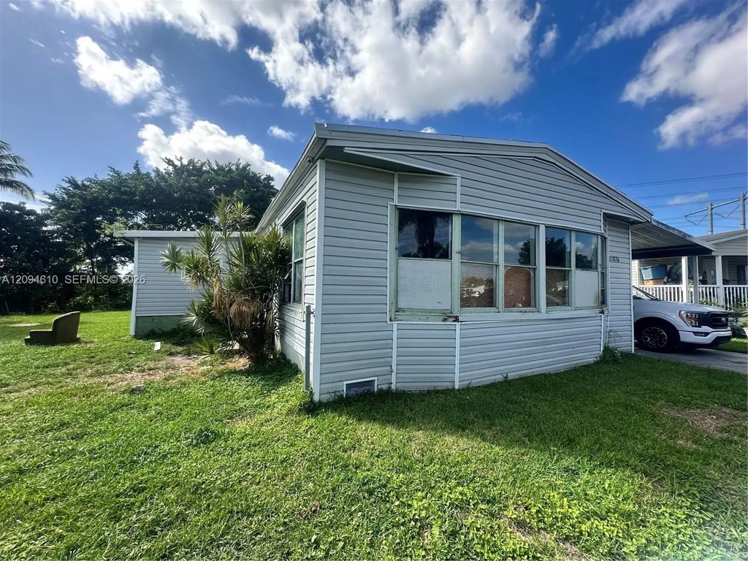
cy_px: 280
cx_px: 374
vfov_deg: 85.7
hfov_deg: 102.1
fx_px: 303
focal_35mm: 14
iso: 40
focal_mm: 2.22
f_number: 2.2
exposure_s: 1/729
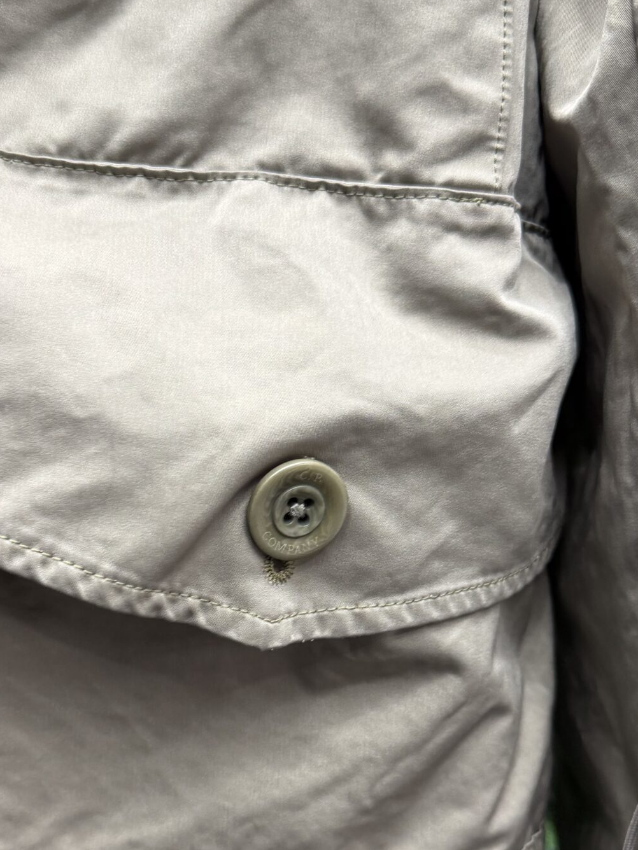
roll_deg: -0.7
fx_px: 1130
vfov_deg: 40.9
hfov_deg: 31.3
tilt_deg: -13.3
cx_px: 217
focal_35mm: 46
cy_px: 540
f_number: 1.78
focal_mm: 6.76
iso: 160
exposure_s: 1/63
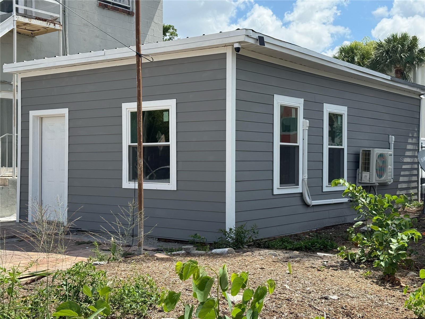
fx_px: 589
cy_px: 160
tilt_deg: +0.8
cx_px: 212
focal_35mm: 48
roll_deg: -0.3
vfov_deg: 30.3
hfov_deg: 39.7
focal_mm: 6.76
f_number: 1.78
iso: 100
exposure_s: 1/4587
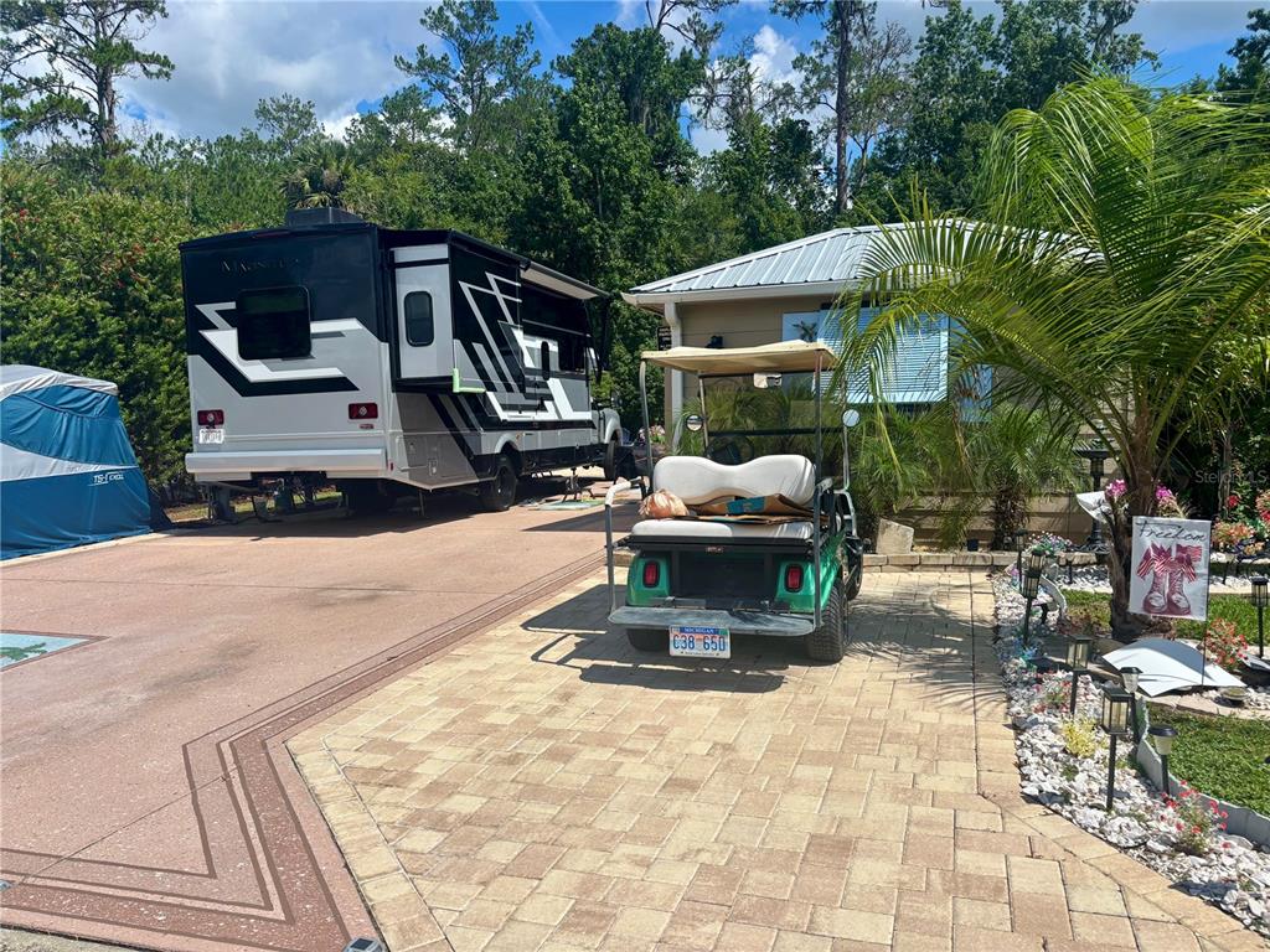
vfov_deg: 53.1
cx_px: 635
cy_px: 476
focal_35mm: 26
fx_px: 954
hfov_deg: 67.3
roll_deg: +1.8
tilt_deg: -3.9
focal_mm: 5.96
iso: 50
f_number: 1.6
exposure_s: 1/5348
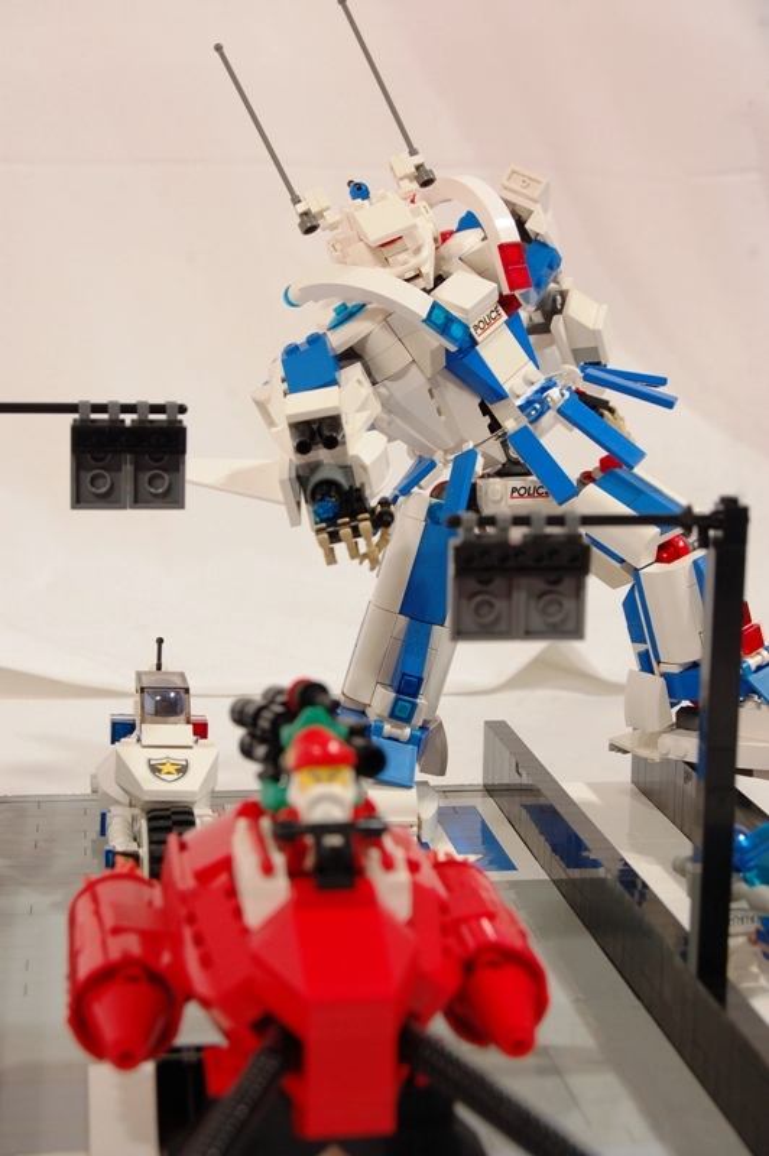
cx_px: 384
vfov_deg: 31.9
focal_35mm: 63
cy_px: 578
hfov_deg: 21.5
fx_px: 2022
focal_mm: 42
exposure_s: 1/60
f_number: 8
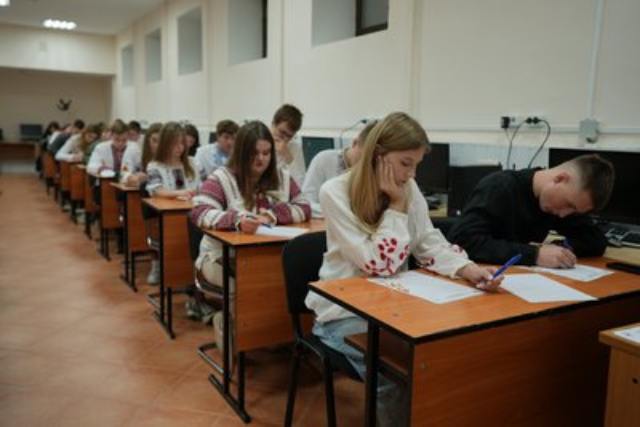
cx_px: 320
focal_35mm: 31
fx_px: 551
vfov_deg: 42.4
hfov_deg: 60.3
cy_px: 214
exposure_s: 1/100
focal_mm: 31
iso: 250
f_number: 2.8
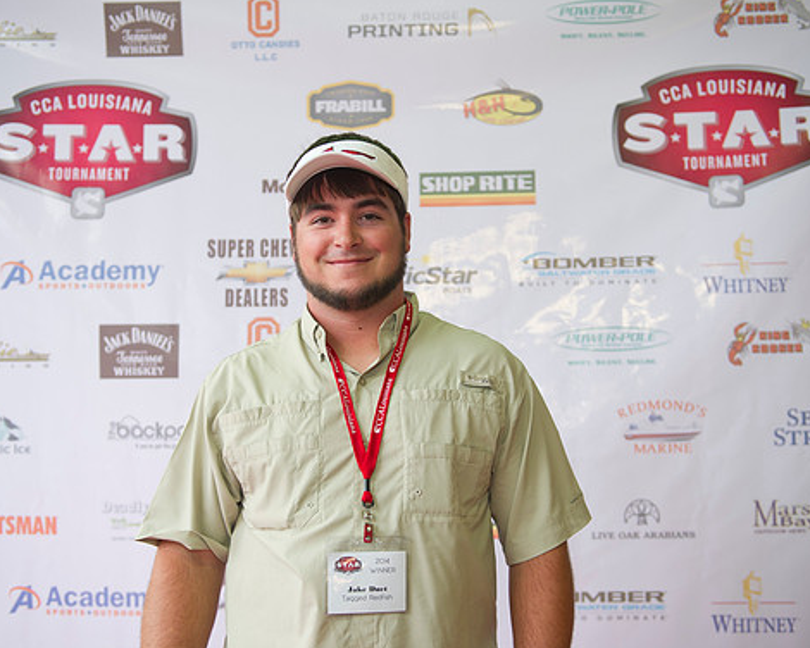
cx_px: 408
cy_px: 322
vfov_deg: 34.2
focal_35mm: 44
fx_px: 1055
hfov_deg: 42.0
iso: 640
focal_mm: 38
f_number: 3.2
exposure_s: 1/125
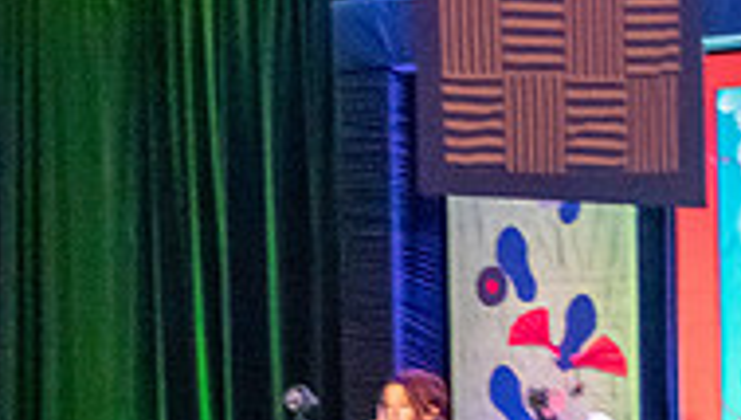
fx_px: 6632
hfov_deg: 6.4
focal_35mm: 337
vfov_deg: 3.6
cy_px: 426
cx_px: -98
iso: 12800
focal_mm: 70
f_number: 4.5
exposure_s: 1/30
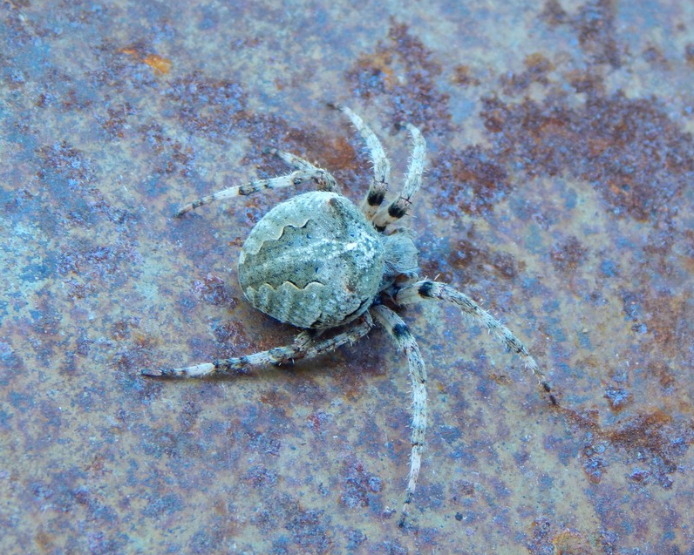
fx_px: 2814
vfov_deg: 11.3
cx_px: 370
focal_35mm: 137
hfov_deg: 14.1
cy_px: 277
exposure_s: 1/30
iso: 160
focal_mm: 23.4
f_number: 4.8
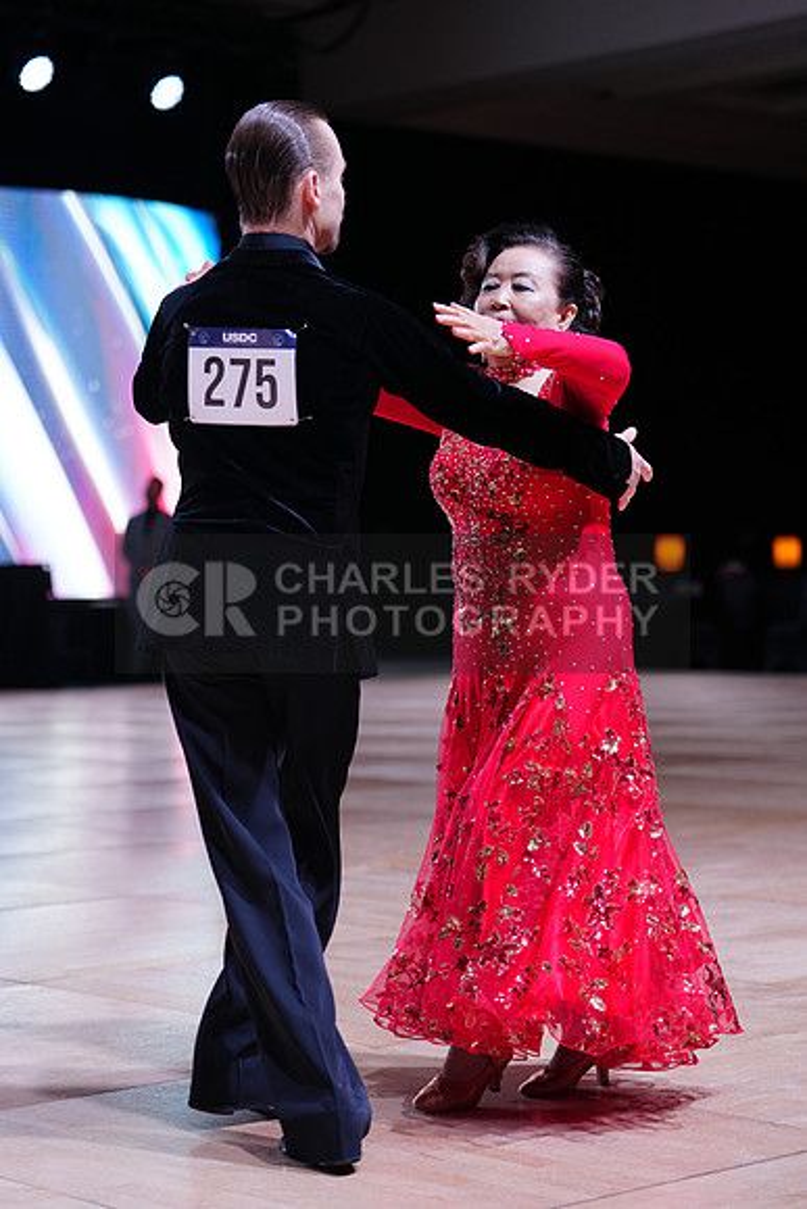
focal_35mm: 79
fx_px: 2655
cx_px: 404
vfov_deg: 25.7
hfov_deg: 17.3
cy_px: 604
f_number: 2.8
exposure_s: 1/500
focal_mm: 79
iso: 800
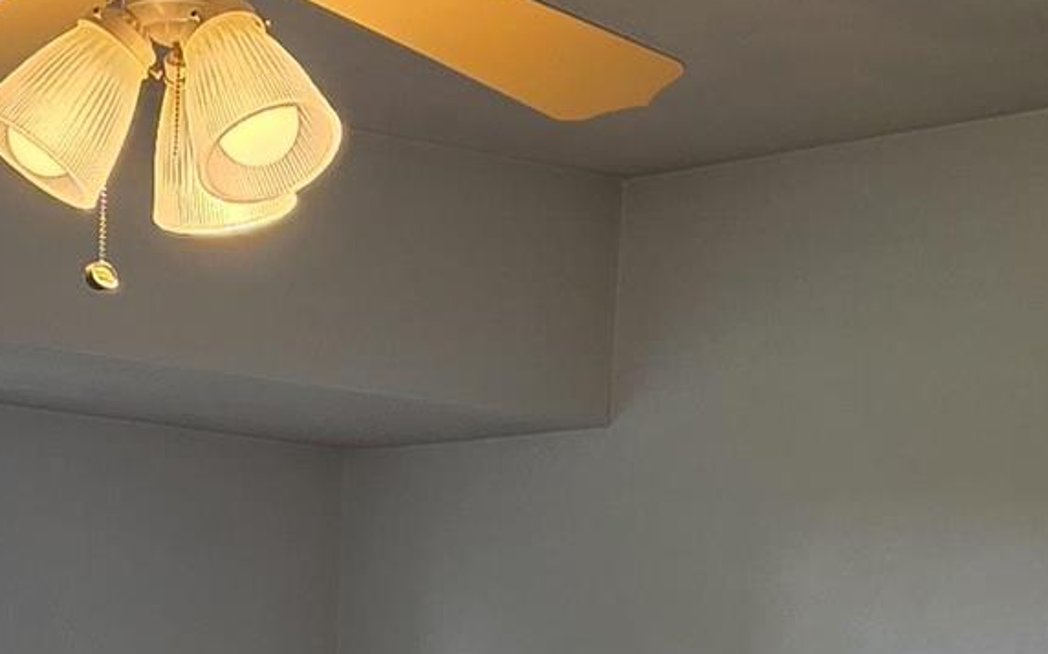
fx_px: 3740
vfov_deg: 9.5
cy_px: 1161
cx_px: 399
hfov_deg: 15.9
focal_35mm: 131
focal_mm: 6.3
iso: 64
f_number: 1.7
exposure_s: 1/120
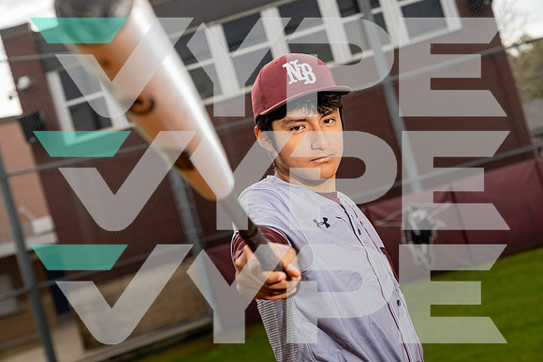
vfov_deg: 20.3
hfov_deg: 30.1
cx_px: 272
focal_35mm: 67
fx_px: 1011
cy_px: 181
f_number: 5
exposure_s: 1/250
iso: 100
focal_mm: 67
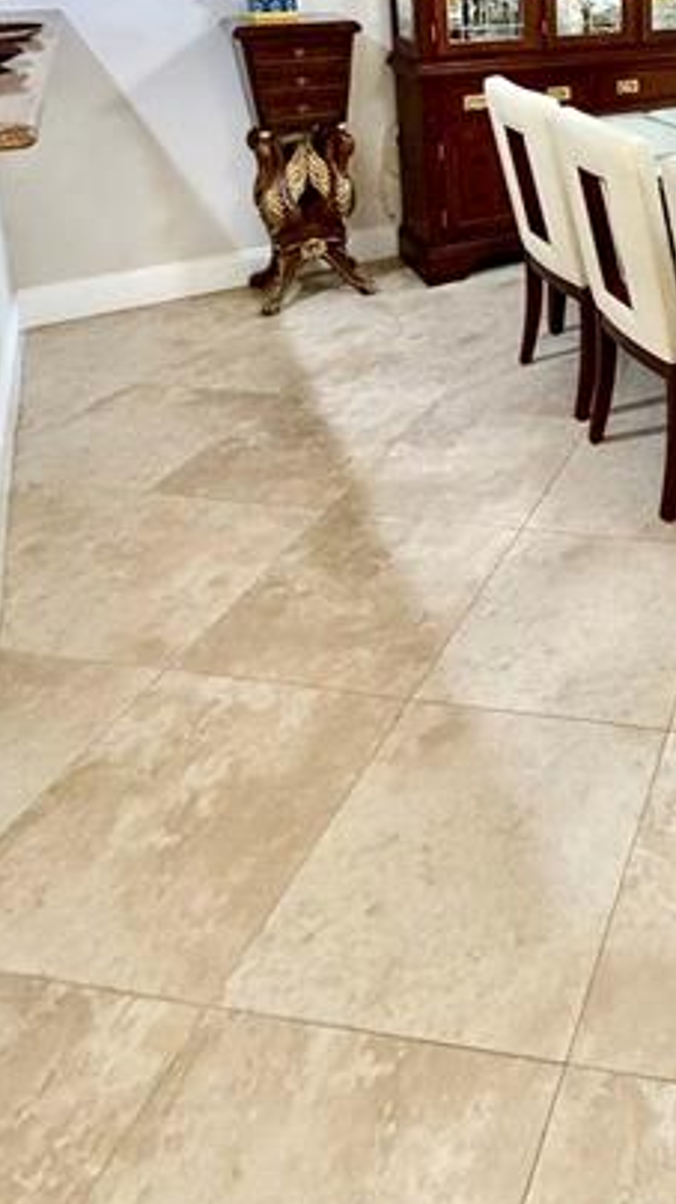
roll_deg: -0.8
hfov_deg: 33.1
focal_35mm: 29
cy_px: 98
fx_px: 925
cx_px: 804
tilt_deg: -10.7
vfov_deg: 56.1
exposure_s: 1/120
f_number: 2.2
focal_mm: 2.22
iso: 250
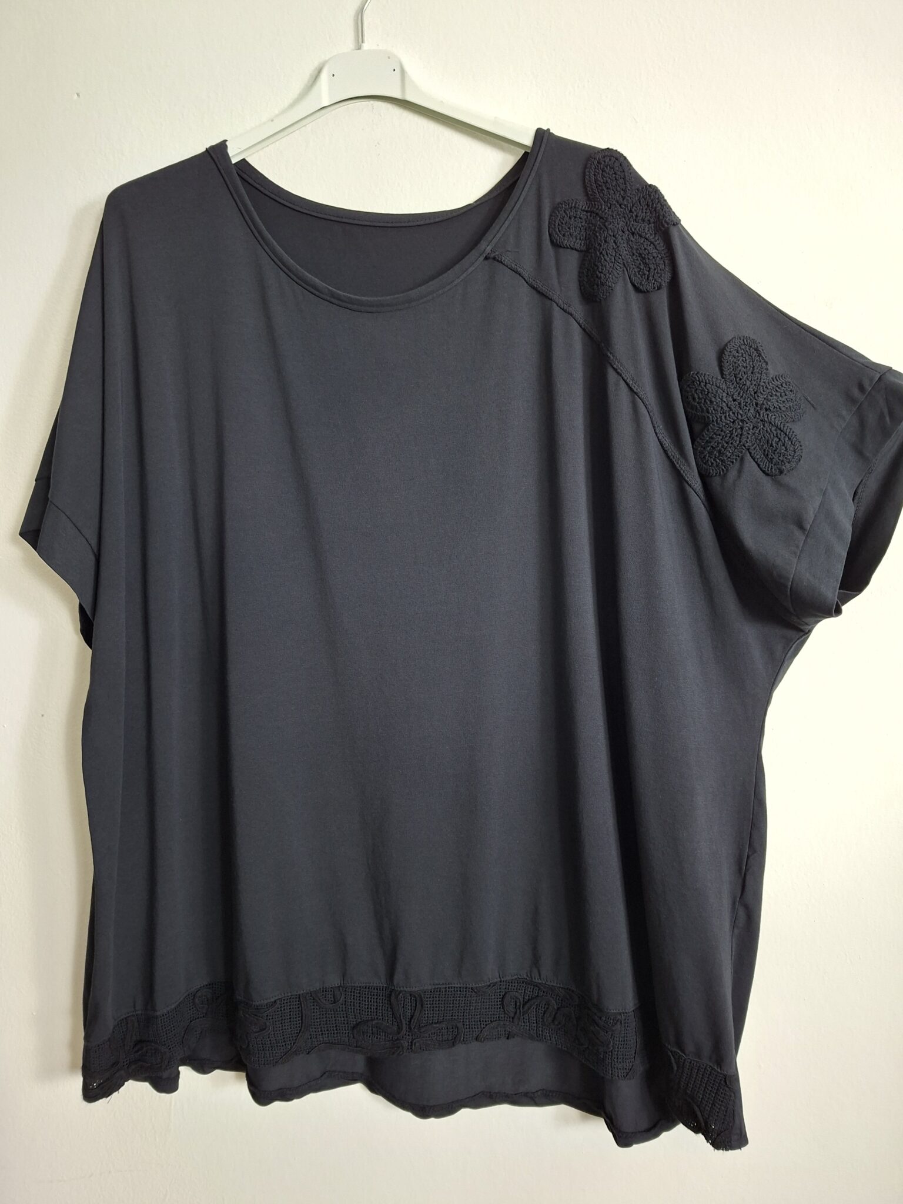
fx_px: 800
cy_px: 602
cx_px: 452
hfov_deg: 58.9
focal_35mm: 23
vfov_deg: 73.9
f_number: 1.8
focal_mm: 5.54
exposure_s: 1/33
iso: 320
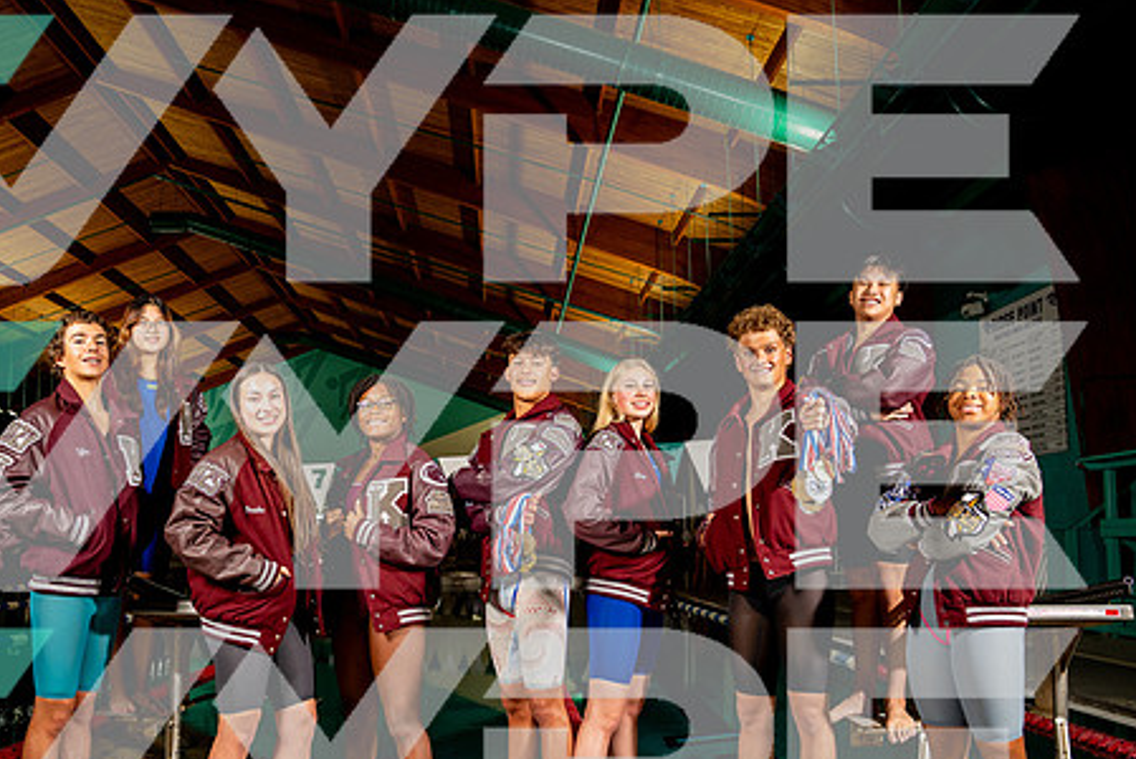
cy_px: 457
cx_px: 443
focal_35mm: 31
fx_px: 979
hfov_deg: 59.6
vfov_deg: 42.2
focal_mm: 24
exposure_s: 1/125
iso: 400
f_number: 7.1
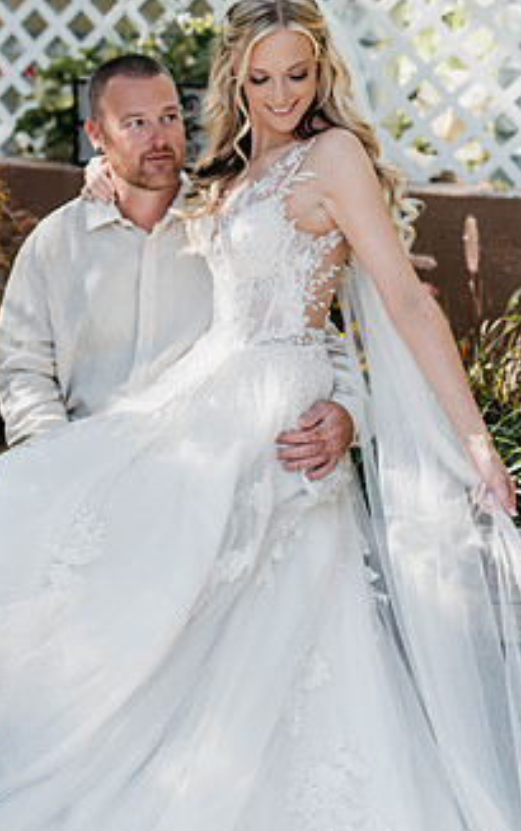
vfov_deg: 29.3
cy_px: 424
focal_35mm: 70
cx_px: 227
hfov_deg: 18.6
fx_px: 1587
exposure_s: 1/1250
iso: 250
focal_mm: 50
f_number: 2
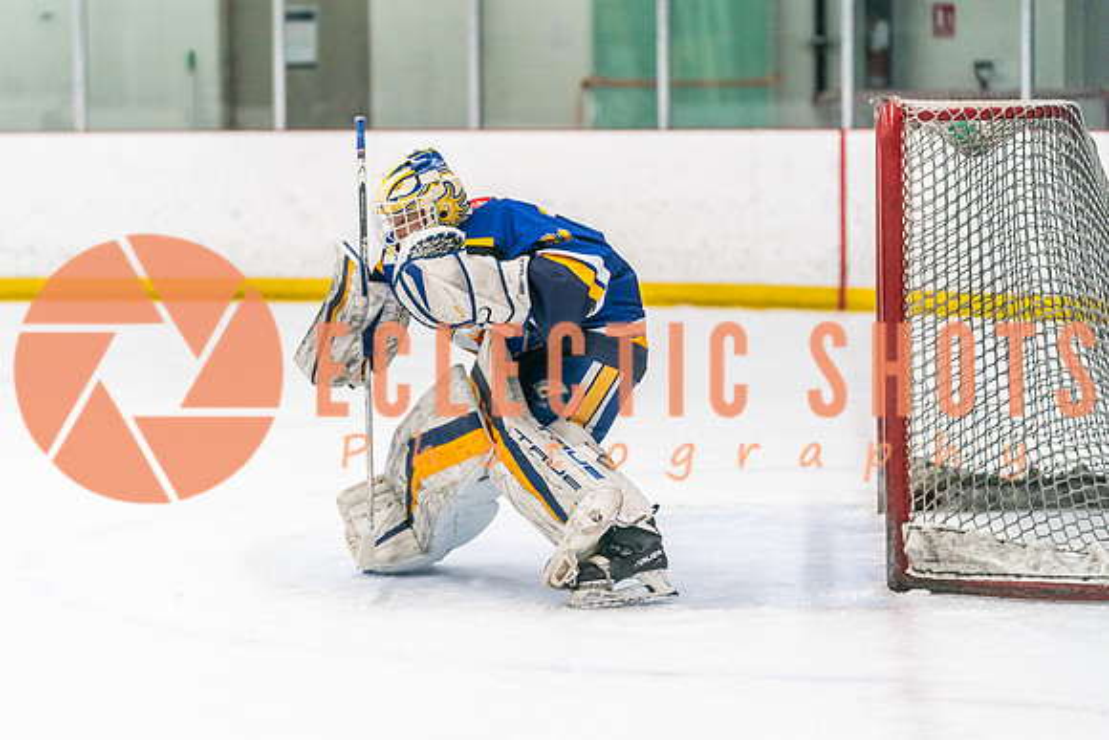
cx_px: 515
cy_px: 370
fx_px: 4036
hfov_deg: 15.6
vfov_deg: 10.5
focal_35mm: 131
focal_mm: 118
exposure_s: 1/1250
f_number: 2.8
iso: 3200
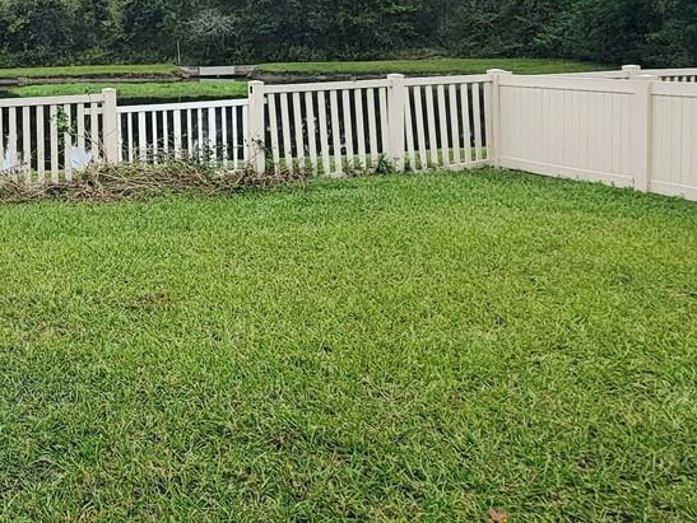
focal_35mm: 38
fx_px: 766
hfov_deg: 38.7
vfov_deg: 35.2
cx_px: -101
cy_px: 36
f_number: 2.2
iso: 50
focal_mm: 2.2
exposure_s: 1/909
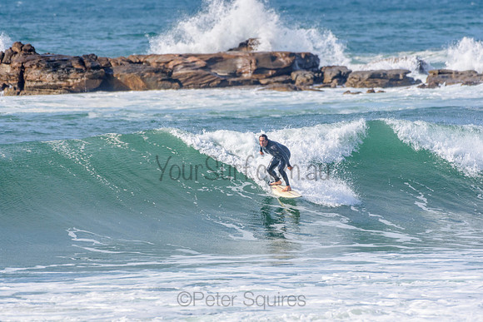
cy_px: 161
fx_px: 10064
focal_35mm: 750
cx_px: 242
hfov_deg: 2.7
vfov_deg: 1.8
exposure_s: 1/2000
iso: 280
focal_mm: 500
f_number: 5.6
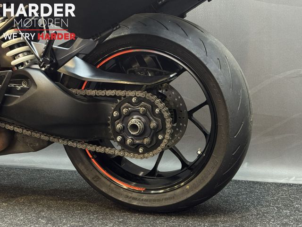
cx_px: 151
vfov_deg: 30.3
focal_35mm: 48
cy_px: 114
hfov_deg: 39.7
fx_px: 419
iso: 400
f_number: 1.78
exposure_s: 1/33
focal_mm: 6.76
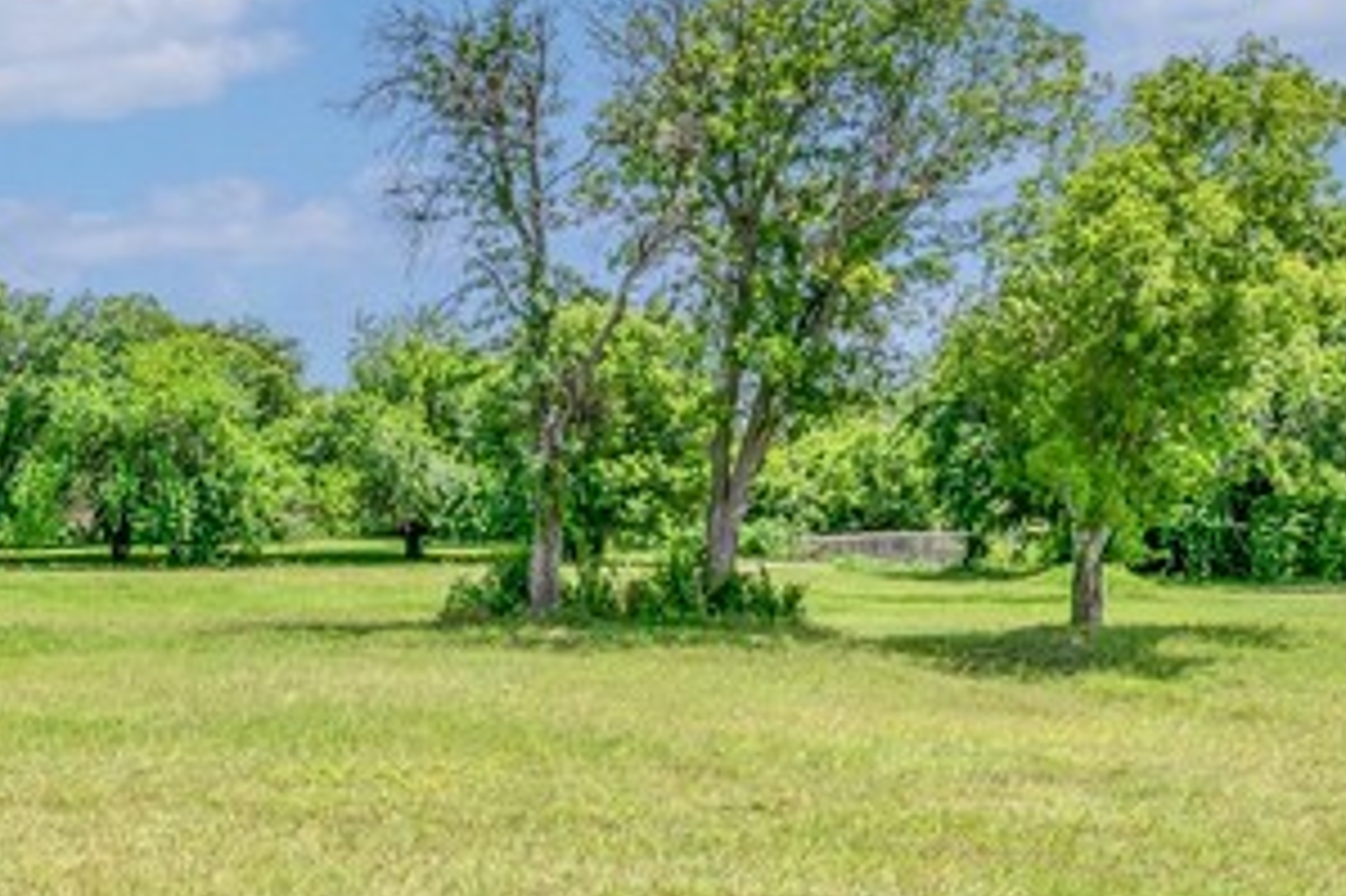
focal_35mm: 48
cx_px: 108
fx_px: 1794
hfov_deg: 38.1
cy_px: 525
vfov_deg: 28.0
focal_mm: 14
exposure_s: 1/400
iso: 100
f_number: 8
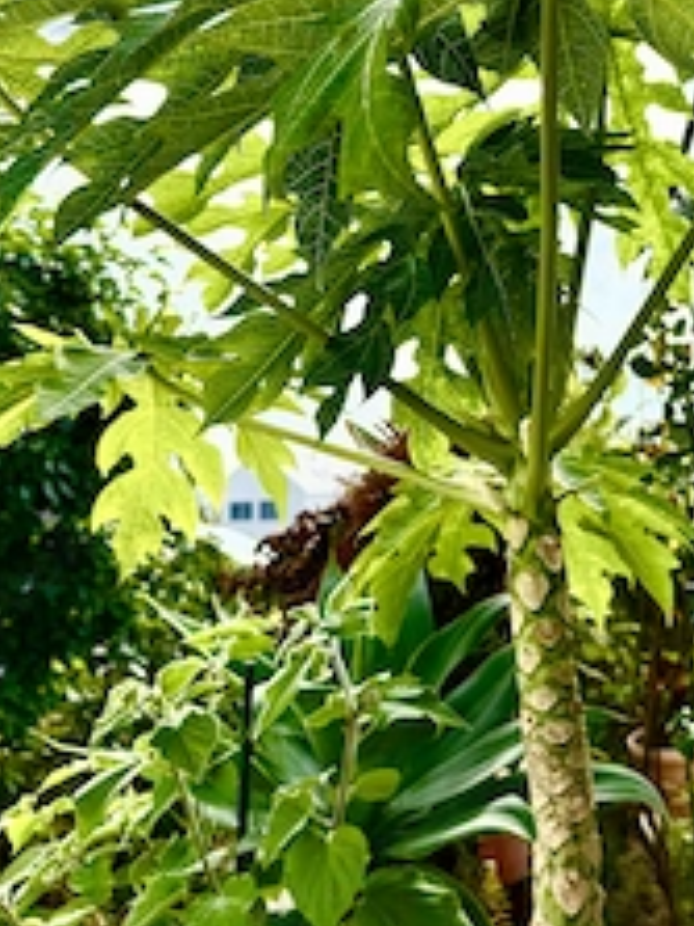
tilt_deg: +10.1
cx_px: 519
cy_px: 287
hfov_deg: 32.9
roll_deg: +2.7
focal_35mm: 43
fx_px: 1151
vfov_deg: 43.1
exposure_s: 1/4975
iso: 100
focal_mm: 6.76
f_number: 1.78
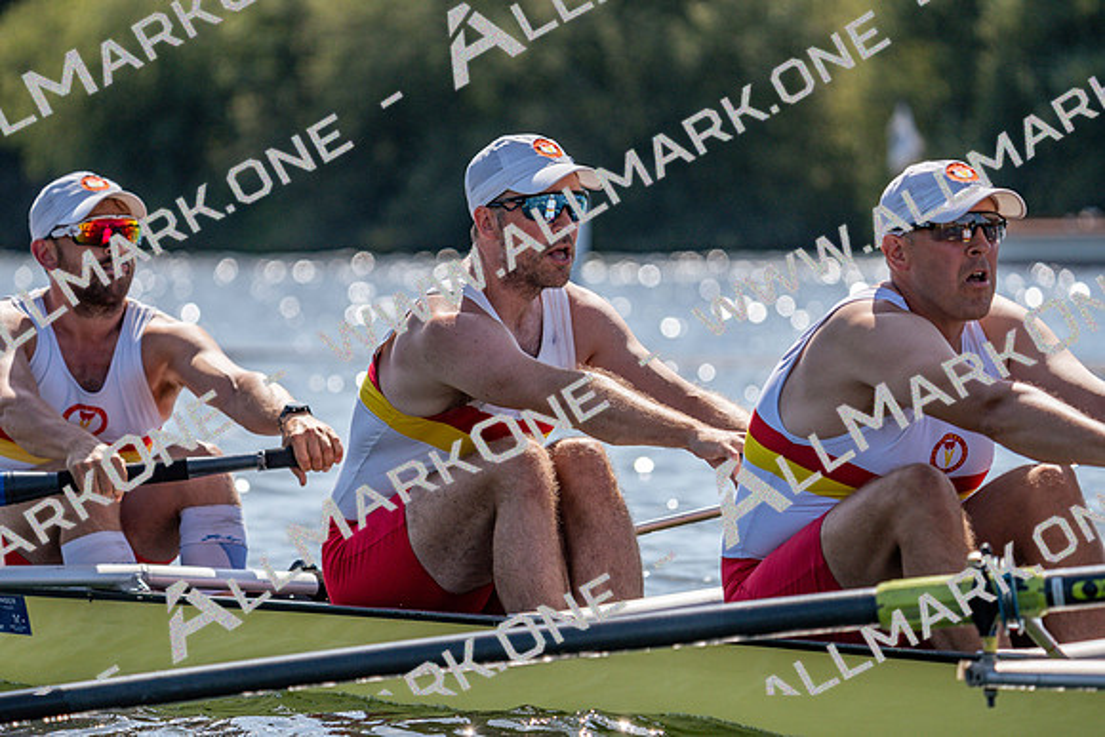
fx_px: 8719
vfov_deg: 4.8
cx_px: 552
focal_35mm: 284
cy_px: 368
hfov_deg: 7.3
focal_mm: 284
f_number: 5.6
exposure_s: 1/2000
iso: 320
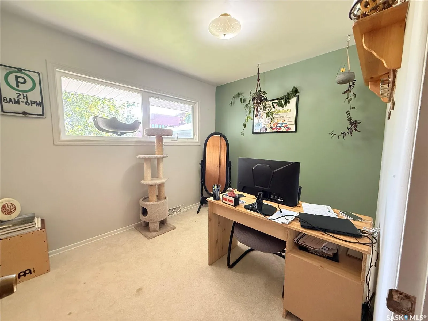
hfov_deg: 102.1
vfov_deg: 85.7
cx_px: 214
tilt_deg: -4.6
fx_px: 173
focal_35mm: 14
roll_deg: -0.8
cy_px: 160
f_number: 2.2
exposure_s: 1/60
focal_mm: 2.22
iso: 500
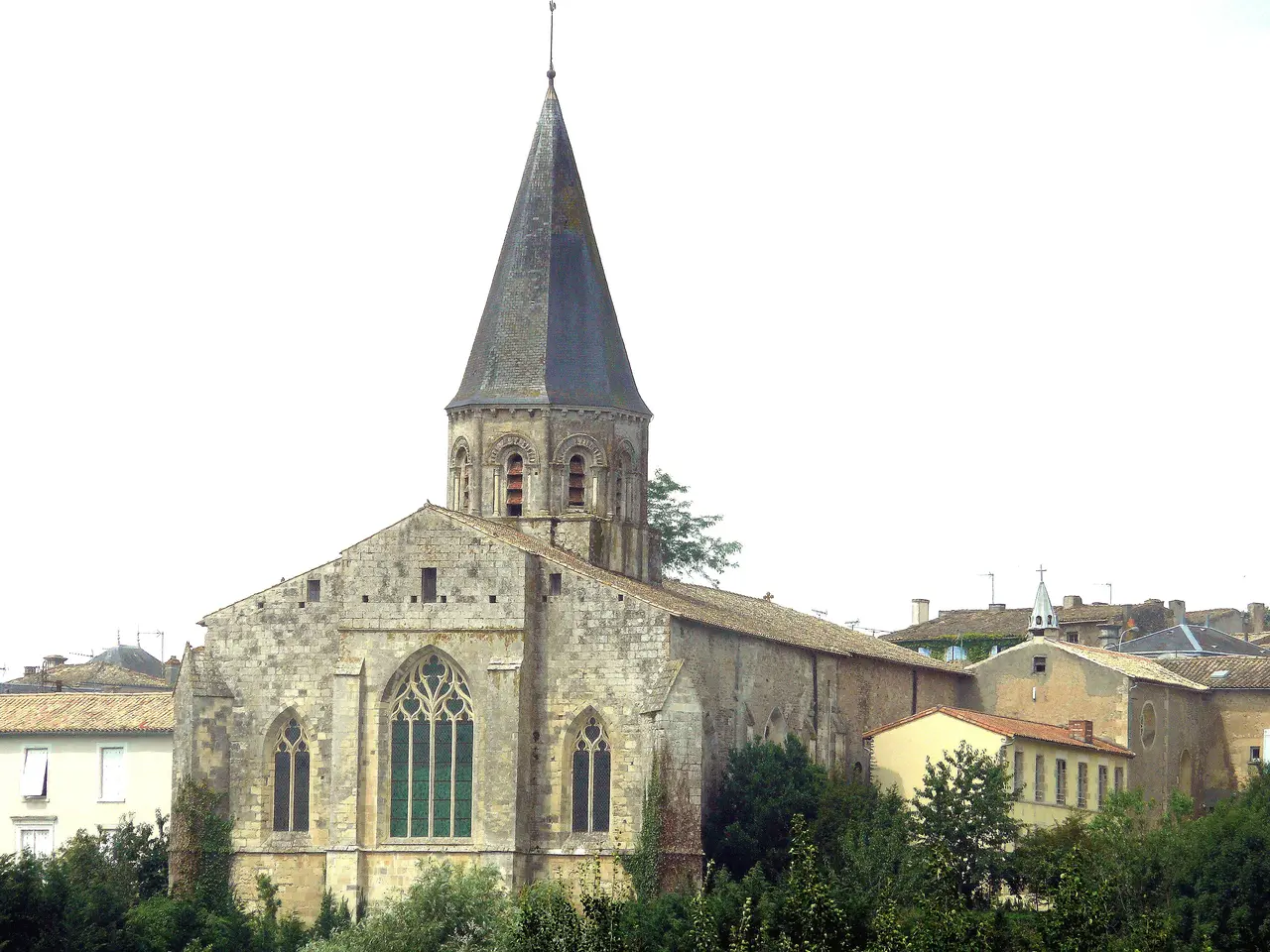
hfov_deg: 6.5
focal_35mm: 304
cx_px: 635
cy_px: 476
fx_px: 11153
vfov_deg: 4.9
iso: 100
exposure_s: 1/500
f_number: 7.1
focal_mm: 64.2
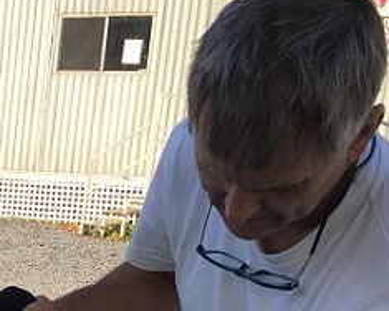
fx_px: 1289
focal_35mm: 112
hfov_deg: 15.1
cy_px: 476
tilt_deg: -14.8
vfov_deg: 13.0
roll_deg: -1.4
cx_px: -291
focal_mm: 4.15
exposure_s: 1/587
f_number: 2.2
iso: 25
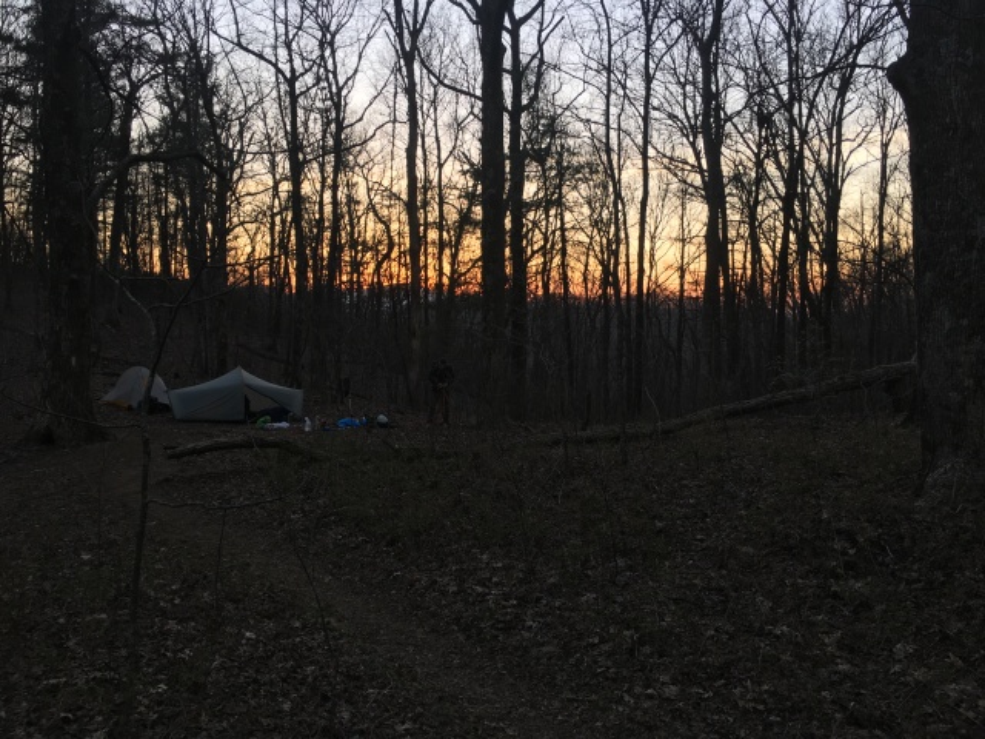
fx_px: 825
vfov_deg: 48.2
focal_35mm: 29
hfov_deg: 61.7
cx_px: 492
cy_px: 370
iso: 32
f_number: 2.2
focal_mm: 4.15
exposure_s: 1/120
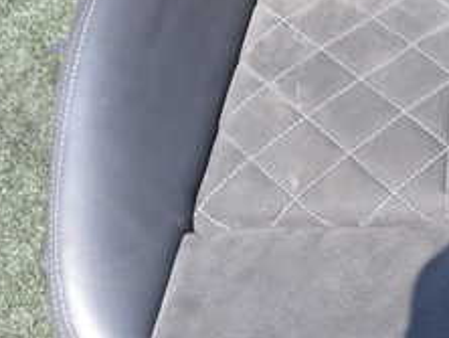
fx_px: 1052
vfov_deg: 18.2
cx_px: 445
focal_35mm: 81
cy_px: 148
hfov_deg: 23.2
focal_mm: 5.4
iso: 100
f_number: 3.2
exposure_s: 1/250
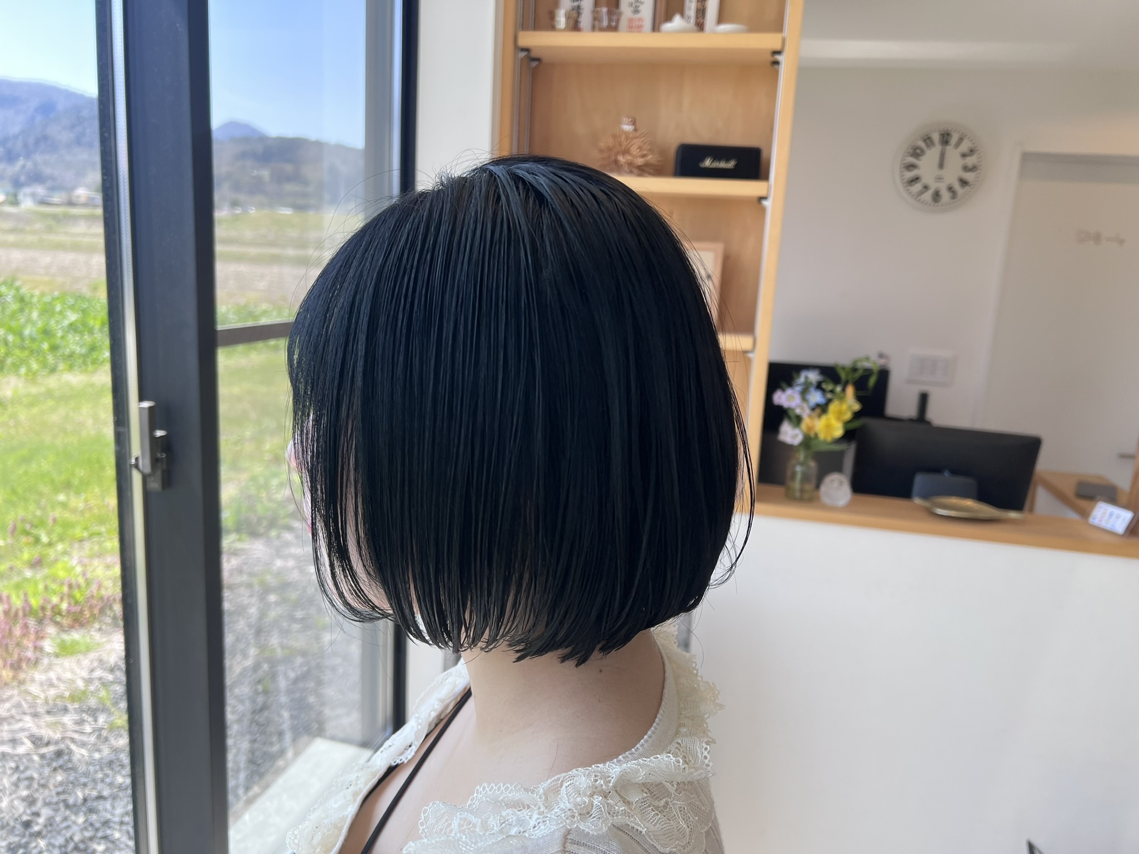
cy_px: 427
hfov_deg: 67.3
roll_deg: -3.8
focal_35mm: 26
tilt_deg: -12.4
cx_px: 570
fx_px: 856
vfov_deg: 53.1
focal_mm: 5.7
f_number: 1.5
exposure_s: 1/401
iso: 50
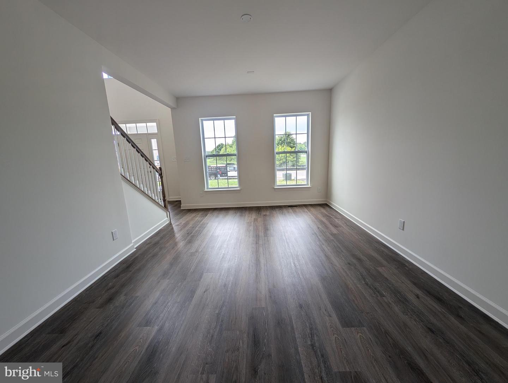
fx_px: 176
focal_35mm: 12
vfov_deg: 94.6
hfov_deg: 110.5
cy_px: 192
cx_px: 254
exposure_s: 1/197
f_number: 1.95
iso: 39
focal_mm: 2.23
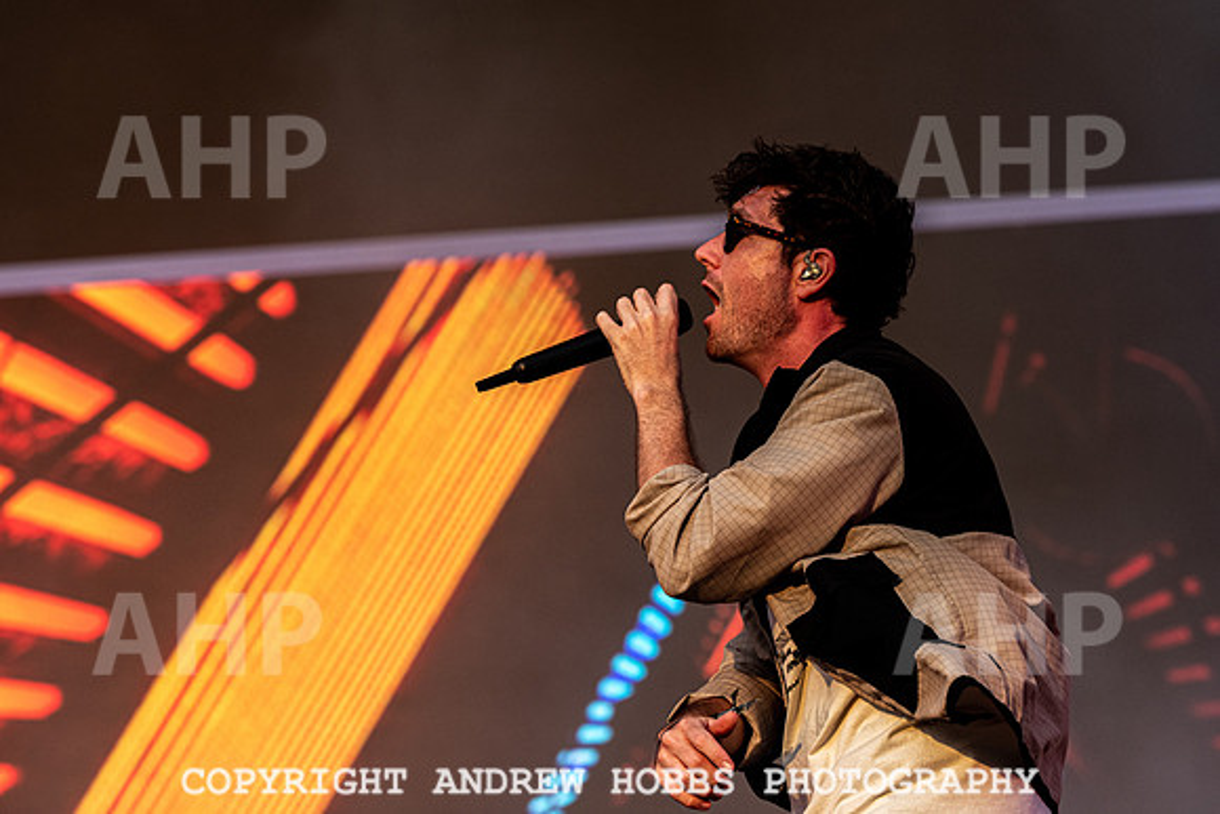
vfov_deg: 9.5
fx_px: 4912
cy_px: 305
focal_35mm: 145
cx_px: 762
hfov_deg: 14.1
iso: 400
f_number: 4.5
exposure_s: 1/1250
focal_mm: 116
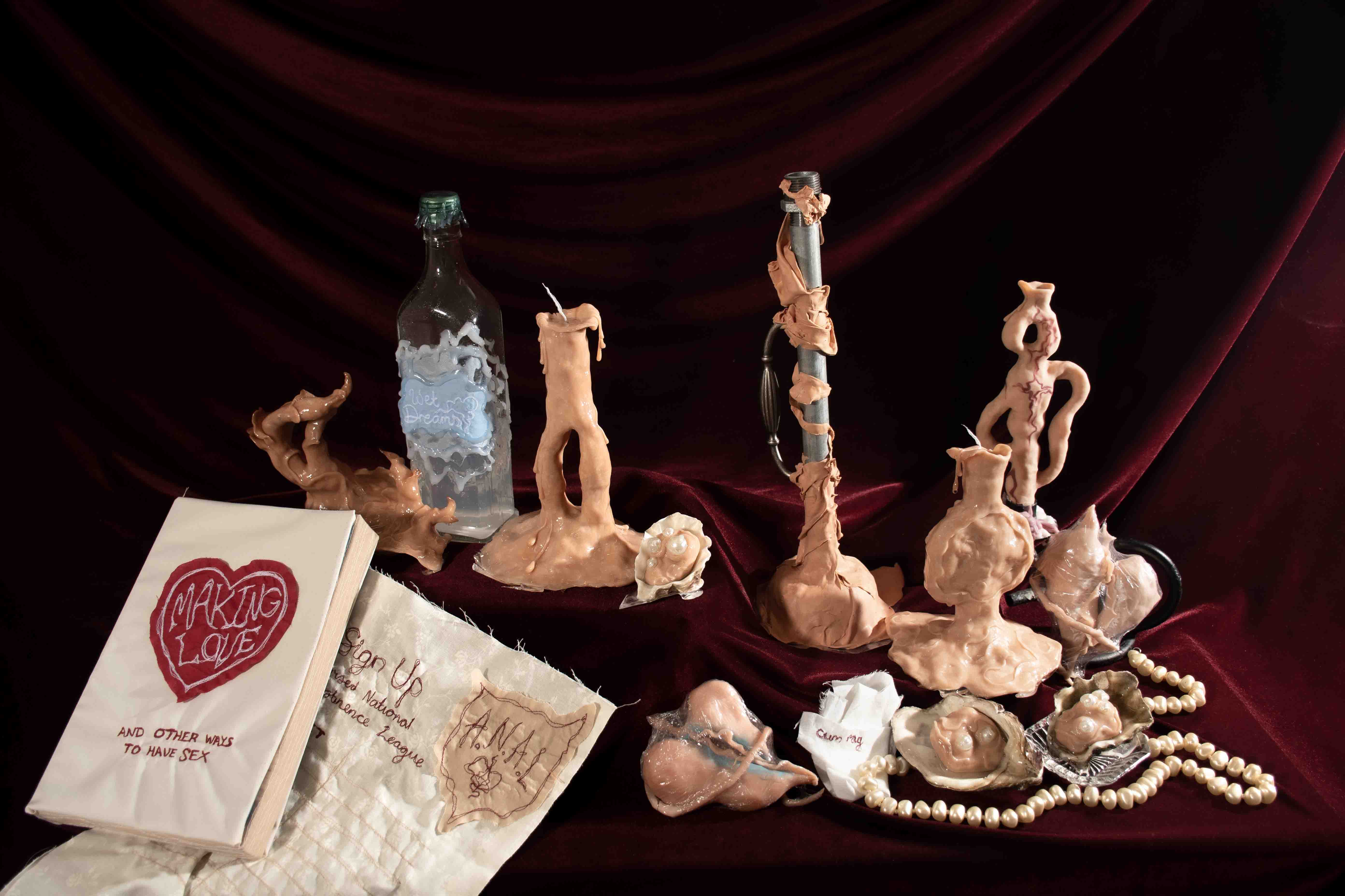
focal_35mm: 33
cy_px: 448
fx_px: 1233
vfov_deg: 40.0
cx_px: 672
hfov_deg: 57.2
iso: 100
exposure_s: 1/125
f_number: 3.5
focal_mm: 22
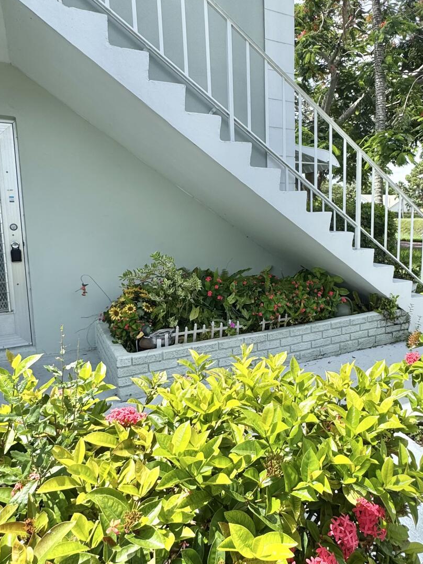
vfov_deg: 67.3
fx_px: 424
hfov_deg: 52.5
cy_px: 269
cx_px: 263
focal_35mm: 26
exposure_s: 1/1277
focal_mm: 2.22
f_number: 2.2
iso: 40
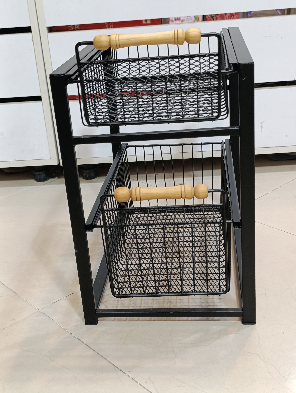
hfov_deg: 31.6
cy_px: 196
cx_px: 148
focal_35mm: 46
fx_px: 523
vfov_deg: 41.2
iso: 1000
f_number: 1.65
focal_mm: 6.14
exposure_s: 1/50
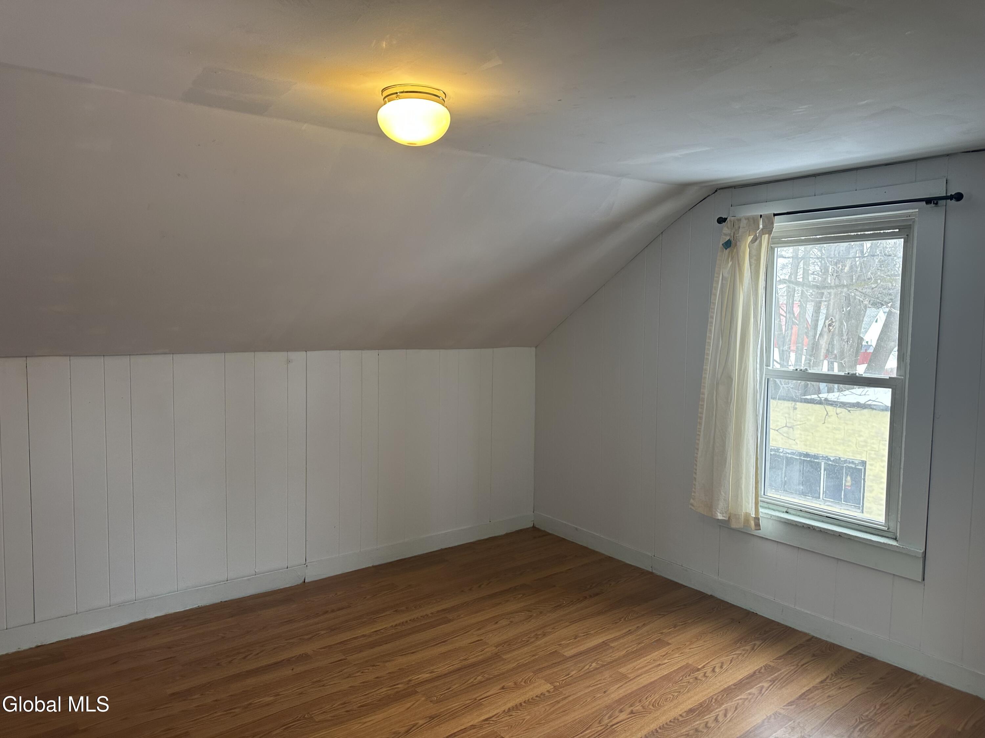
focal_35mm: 24
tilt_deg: -4.5
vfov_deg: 56.8
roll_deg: -1.2
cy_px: 369
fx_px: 683
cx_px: 492
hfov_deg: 71.6
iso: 125
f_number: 1.78
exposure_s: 1/128
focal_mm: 6.86
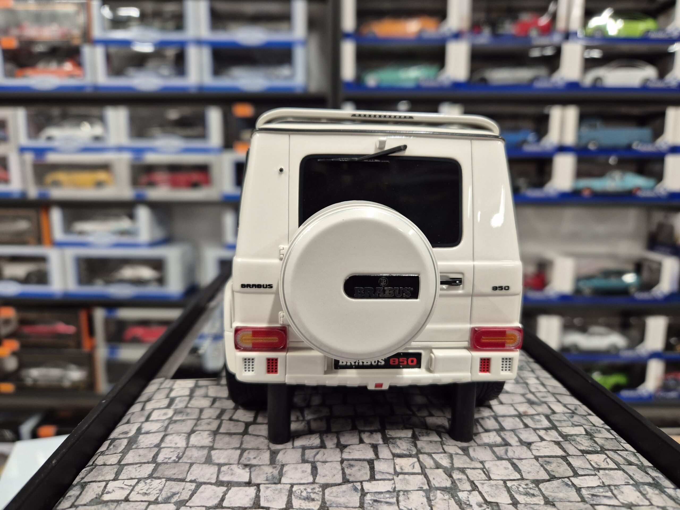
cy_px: 255
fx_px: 452
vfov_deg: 58.9
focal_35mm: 23
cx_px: 340
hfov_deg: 73.9
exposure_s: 1/100
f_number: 1.8
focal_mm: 5.4
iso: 250
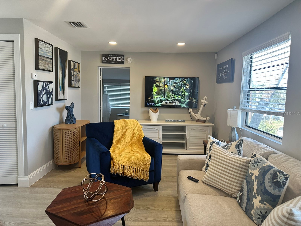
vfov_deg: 56.8
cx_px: 150
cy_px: 113
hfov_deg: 71.6
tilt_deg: -6.2
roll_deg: +0.1
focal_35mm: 24
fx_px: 209
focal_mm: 6.86
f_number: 1.78
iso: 100
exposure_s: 1/120
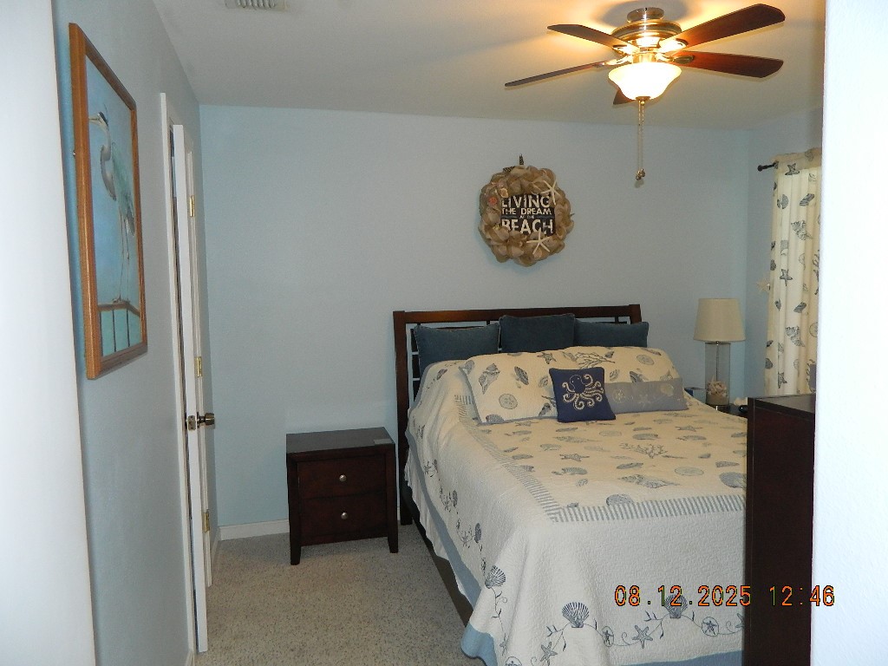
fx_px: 641
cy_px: 333
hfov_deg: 69.4
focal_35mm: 25
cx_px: 444
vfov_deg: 54.9
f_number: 3.1
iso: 200
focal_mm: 4.5
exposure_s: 1/30
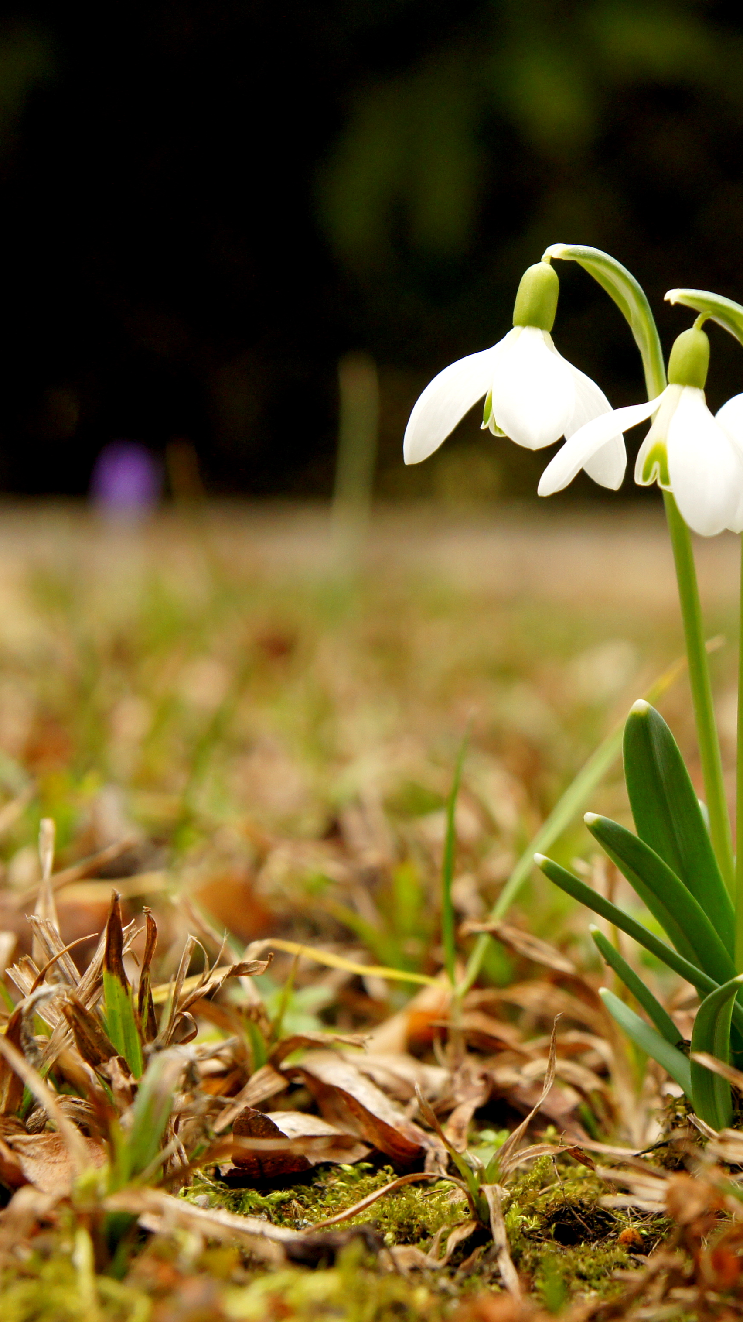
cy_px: 664
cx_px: 738
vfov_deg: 18.0
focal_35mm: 119
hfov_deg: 10.1
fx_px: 4169
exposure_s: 1/320
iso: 400
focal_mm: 50
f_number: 5
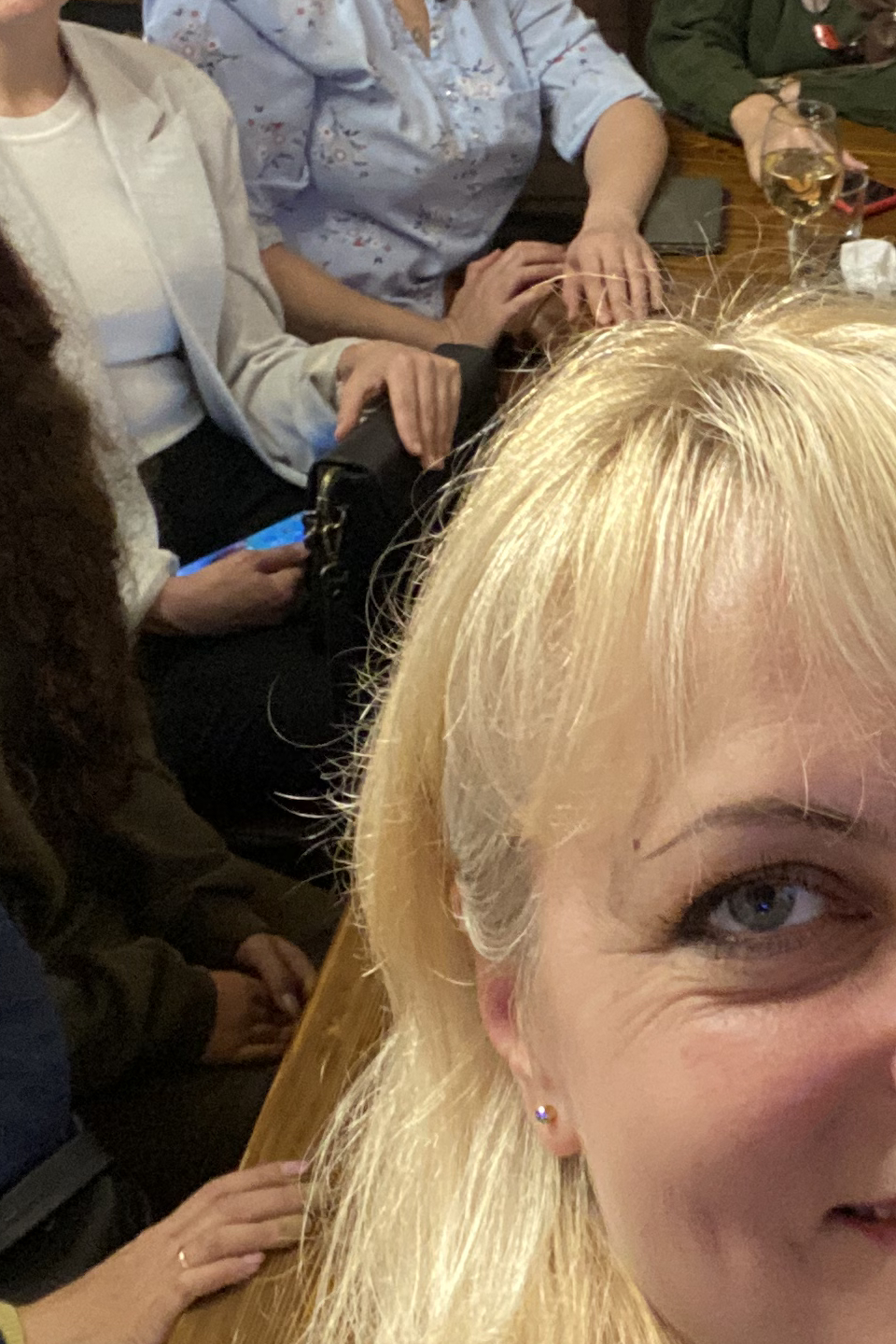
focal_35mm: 67
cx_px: 958
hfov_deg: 19.5
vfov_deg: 30.0
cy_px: 557
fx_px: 2501
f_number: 2.2
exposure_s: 1/25
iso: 500
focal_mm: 2.71
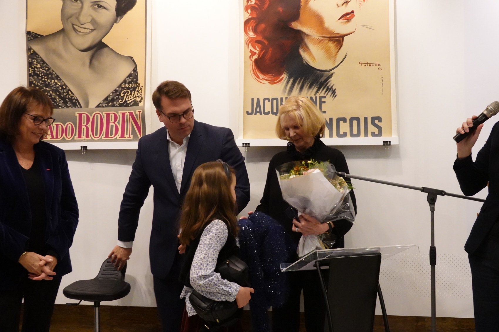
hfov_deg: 44.5
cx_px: 250
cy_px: 166
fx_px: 610
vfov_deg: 30.5
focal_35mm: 44
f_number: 4
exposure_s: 1/100
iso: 3200
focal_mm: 16.21
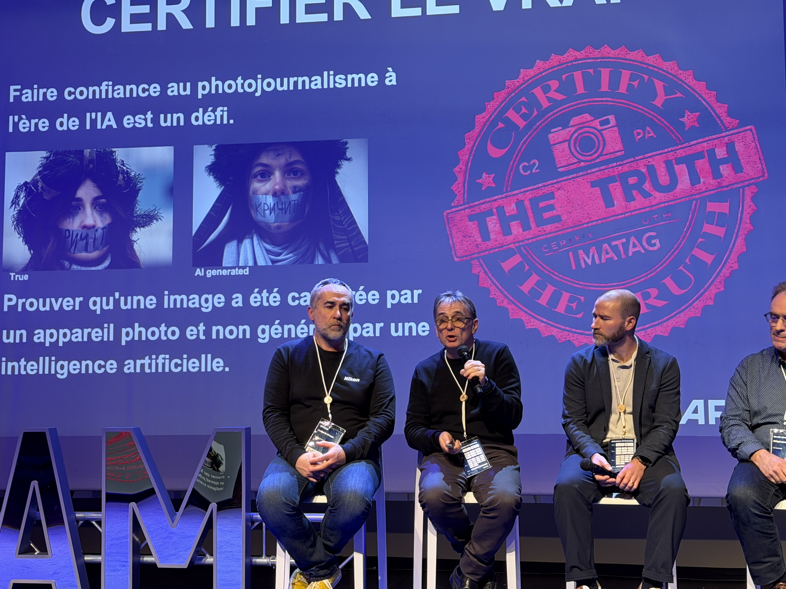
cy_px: 306
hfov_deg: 31.7
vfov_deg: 24.0
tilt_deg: +3.3
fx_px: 1385
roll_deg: +0.6
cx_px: 377
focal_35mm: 61
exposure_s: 1/50
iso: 200
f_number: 1.78
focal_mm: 6.76
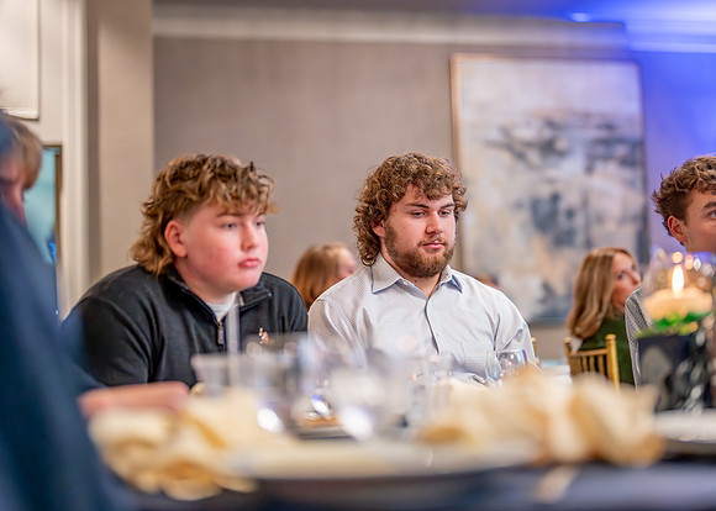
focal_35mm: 62
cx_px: 415
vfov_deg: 22.8
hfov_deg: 31.6
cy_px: 216
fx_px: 1264
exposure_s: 1/400
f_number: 1.2
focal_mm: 50
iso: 1000
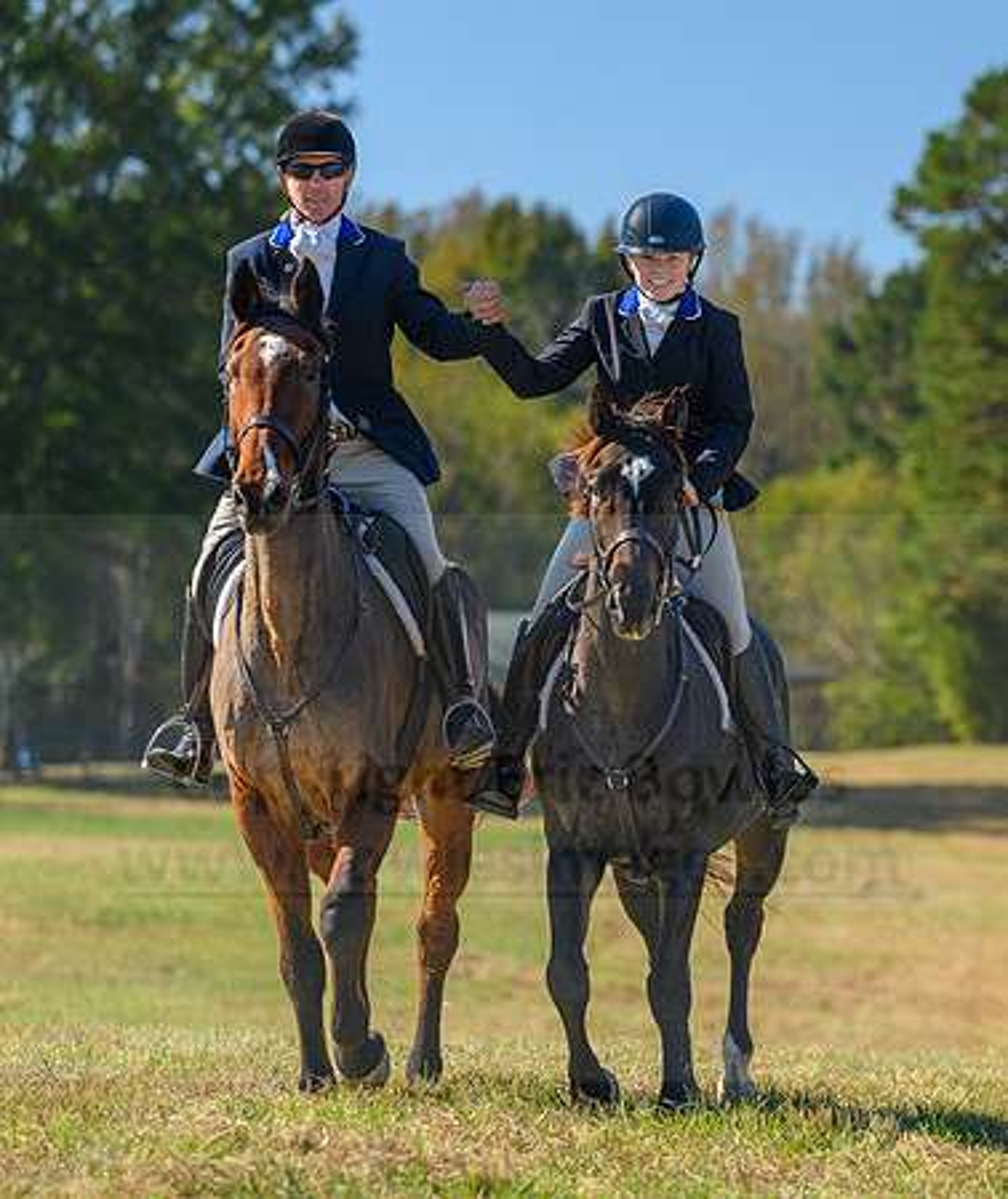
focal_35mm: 220
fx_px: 7965
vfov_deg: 8.6
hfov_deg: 7.2
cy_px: 528
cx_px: 679
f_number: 3.5
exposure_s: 1/500
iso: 100
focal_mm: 140
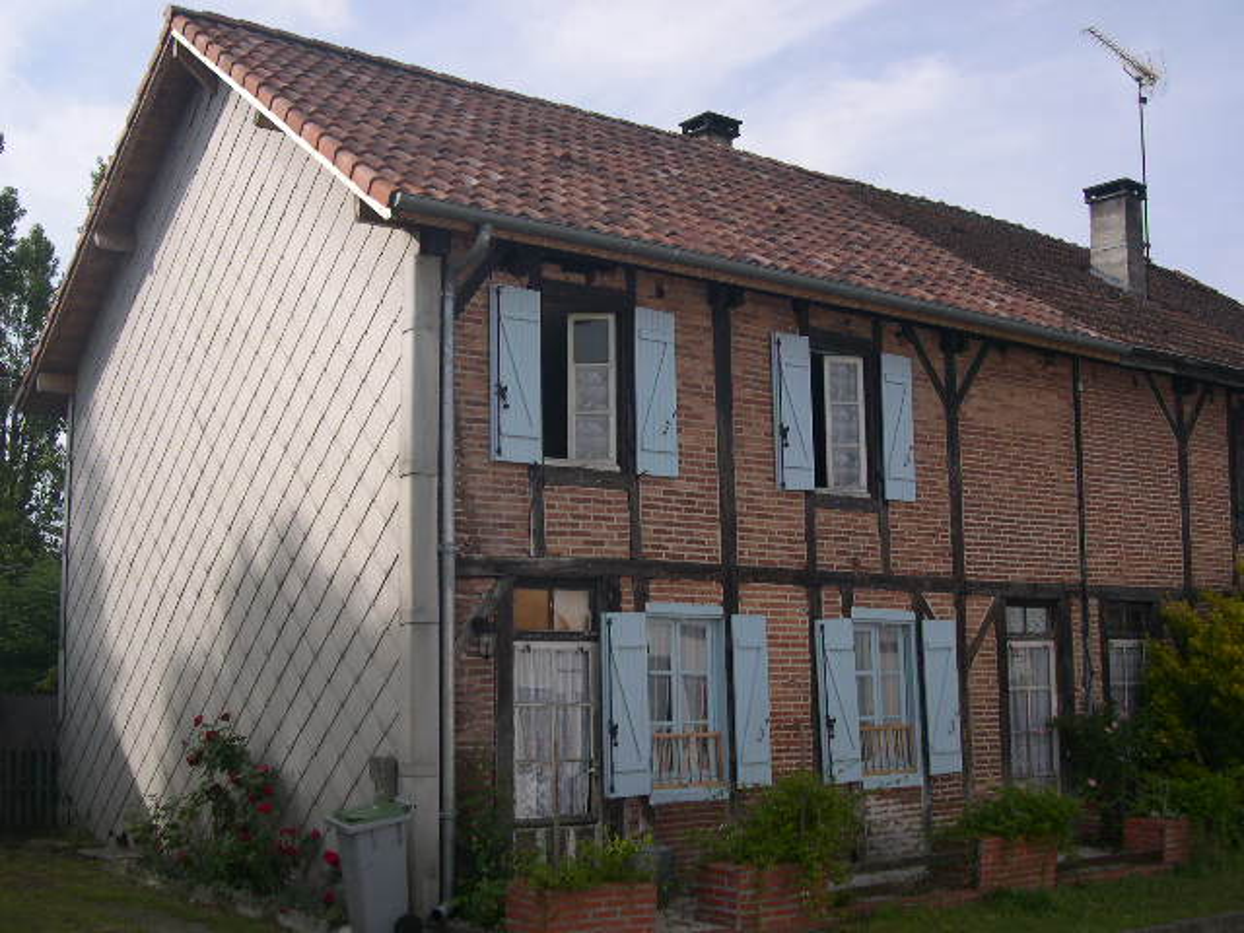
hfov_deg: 44.8
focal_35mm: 42
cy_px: 466
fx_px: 1509
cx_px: 622
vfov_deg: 34.3
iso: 100
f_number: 8
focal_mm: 9
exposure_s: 1/159
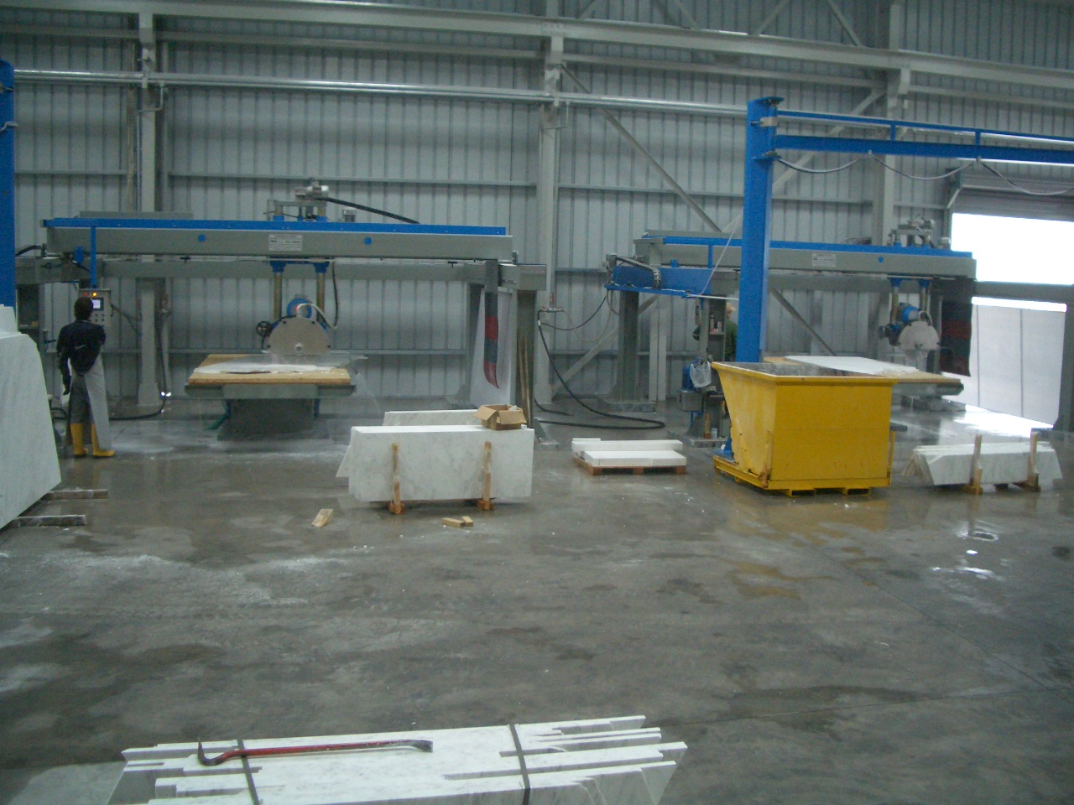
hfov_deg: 52.6
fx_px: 1086
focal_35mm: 35
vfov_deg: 40.7
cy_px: 402
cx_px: 537
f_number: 2.6
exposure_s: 1/50
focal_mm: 5.8
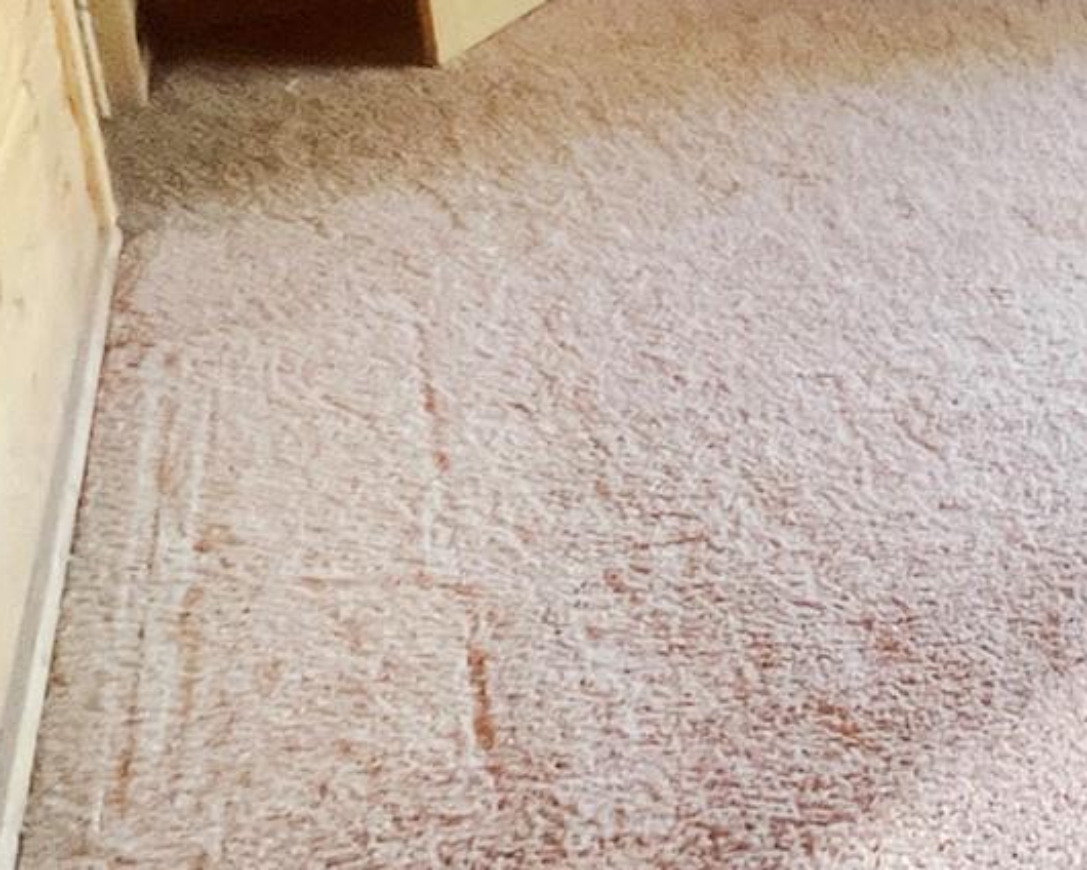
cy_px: -83
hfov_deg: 28.2
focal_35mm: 49
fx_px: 1576
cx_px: 1548
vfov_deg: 28.1
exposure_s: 1/60
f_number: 1.8
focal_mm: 1.57
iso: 640
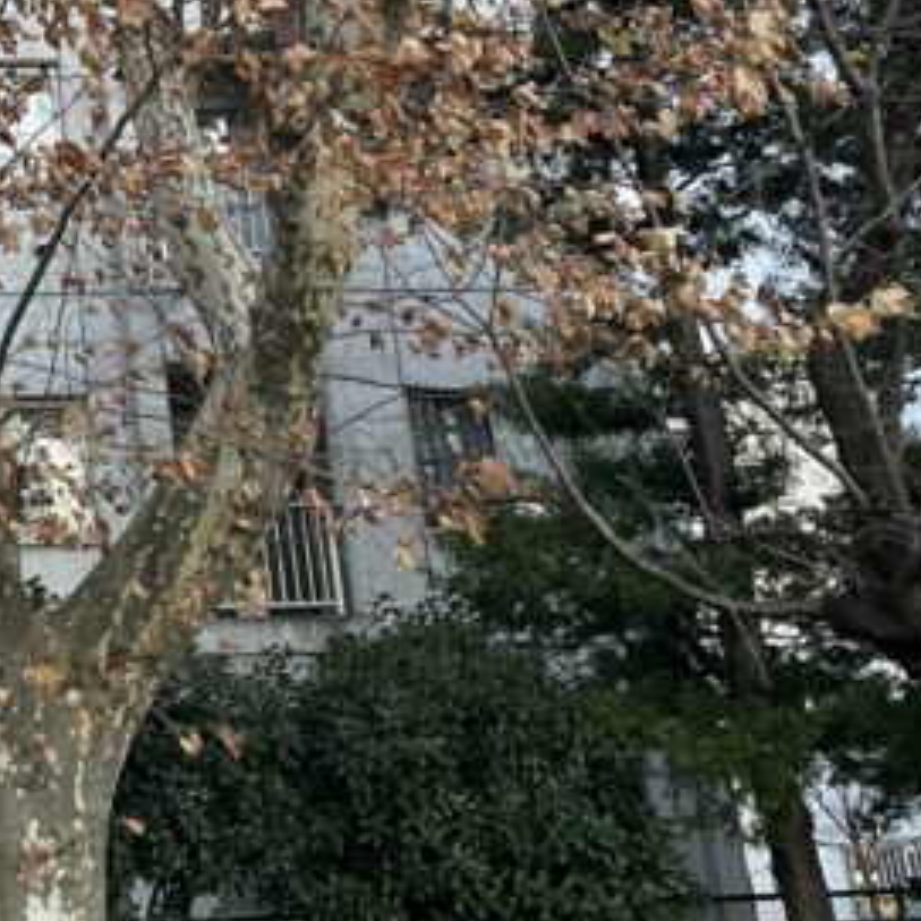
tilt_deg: +22.9
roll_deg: +3.6
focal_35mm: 70
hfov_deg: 23.3
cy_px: 127
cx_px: -71
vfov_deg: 24.1
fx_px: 2107
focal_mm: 4.2
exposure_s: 1/50
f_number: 1.6
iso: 320
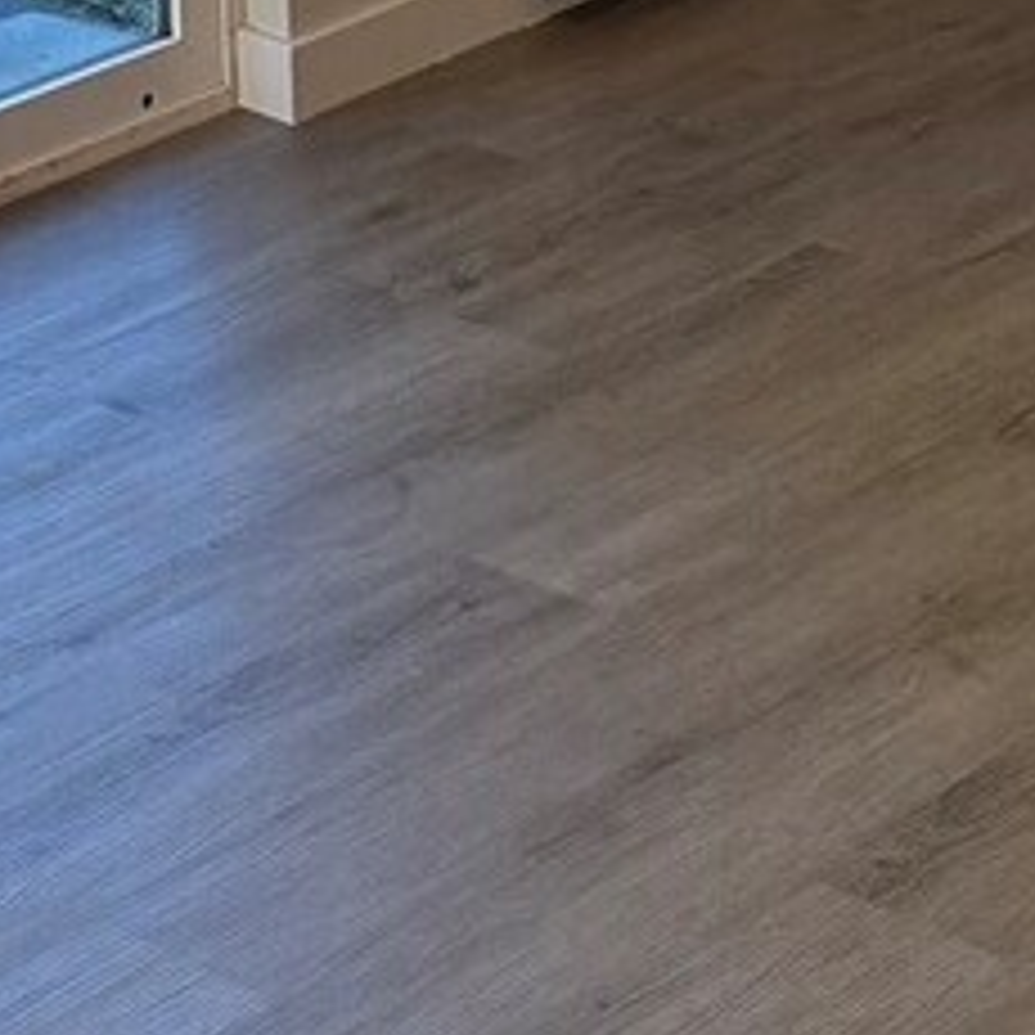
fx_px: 4499
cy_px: -891
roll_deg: +3.1
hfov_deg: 13.1
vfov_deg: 12.0
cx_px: 225
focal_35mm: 133
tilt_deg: -4.6
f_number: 1.78
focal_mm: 6.76
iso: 125
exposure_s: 1/225
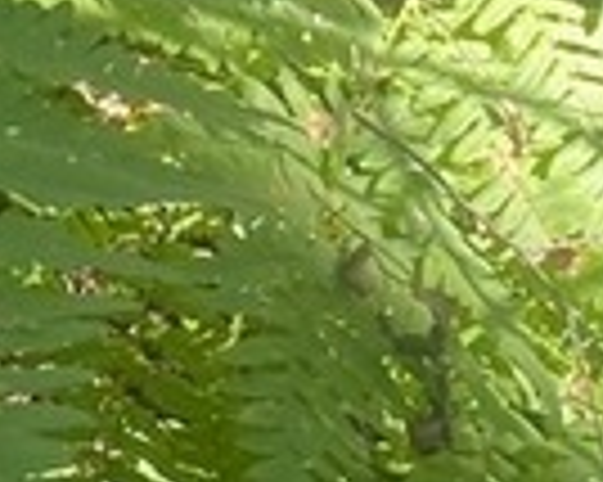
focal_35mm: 194
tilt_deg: -28.2
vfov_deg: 7.6
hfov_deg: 9.6
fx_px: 3460
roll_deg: -6.8
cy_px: -559
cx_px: -378
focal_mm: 4.25
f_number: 1.8
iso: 40
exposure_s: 1/122
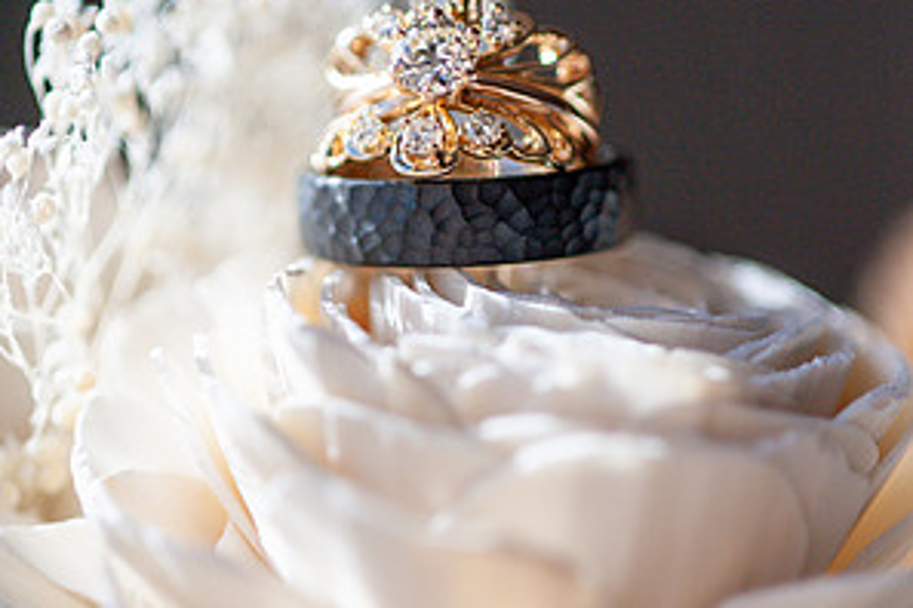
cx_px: 456
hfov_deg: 12.9
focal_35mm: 159
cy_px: 276
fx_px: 4032
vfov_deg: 8.6
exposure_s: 1/5000
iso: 640
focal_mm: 105
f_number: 3
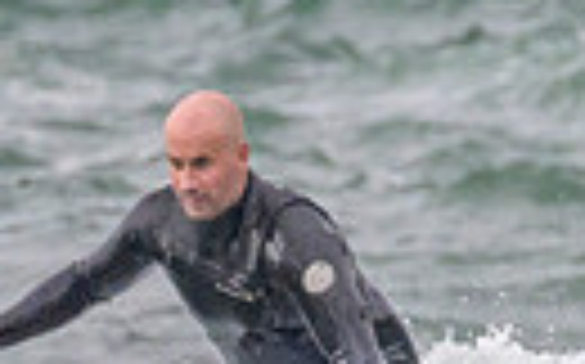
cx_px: 319
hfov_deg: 0.5
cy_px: 435
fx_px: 73307
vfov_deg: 0.3
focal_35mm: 4602
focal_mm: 800
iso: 2000
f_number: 11
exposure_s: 1/2000
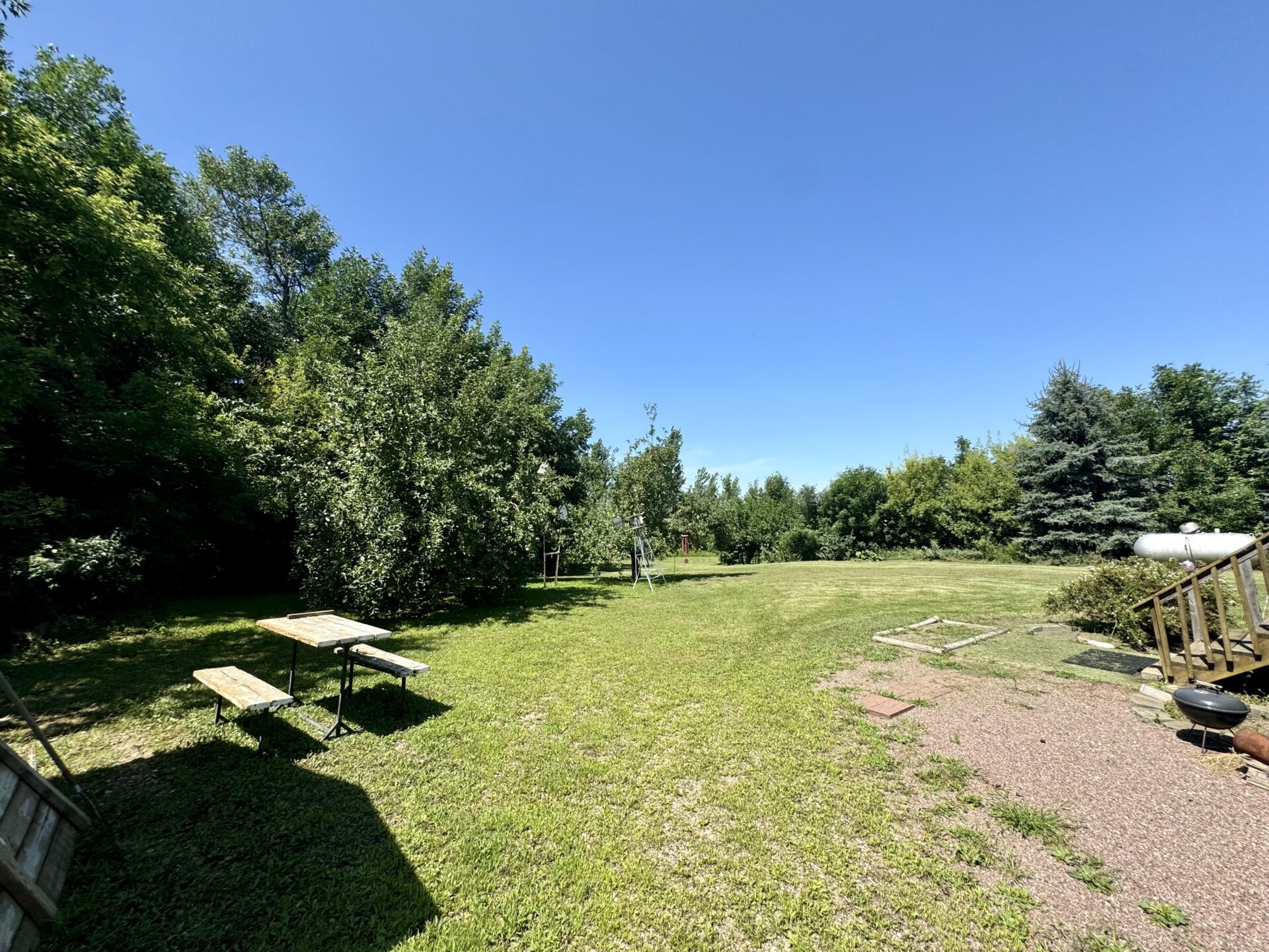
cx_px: 634
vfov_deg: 85.7
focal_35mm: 14
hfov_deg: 102.1
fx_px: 513
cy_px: 476
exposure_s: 1/1420
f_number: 2.2
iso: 50
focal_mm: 2.22
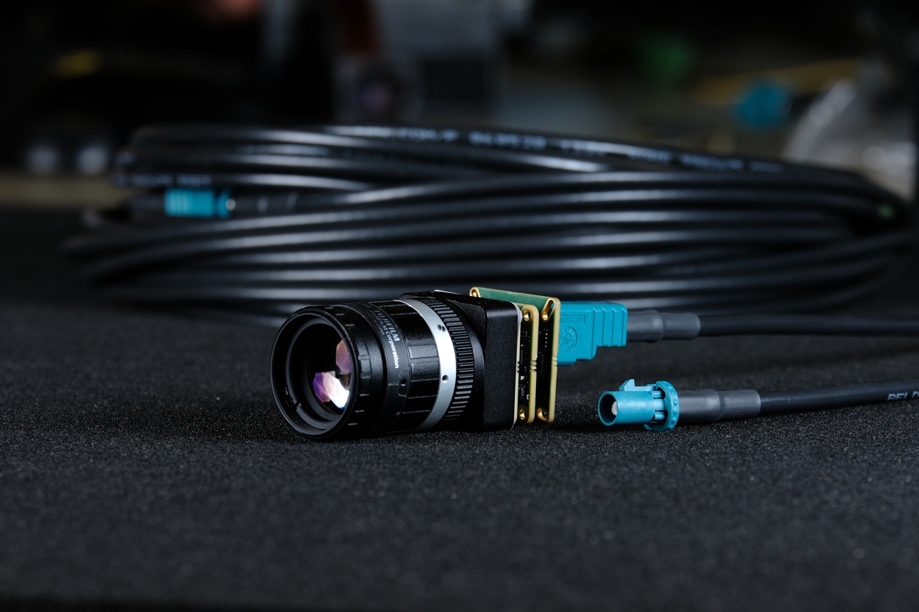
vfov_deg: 6.8
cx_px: 460
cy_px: 306
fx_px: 5156
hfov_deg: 10.2
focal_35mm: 202
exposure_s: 1/250
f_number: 9
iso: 800
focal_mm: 134.5
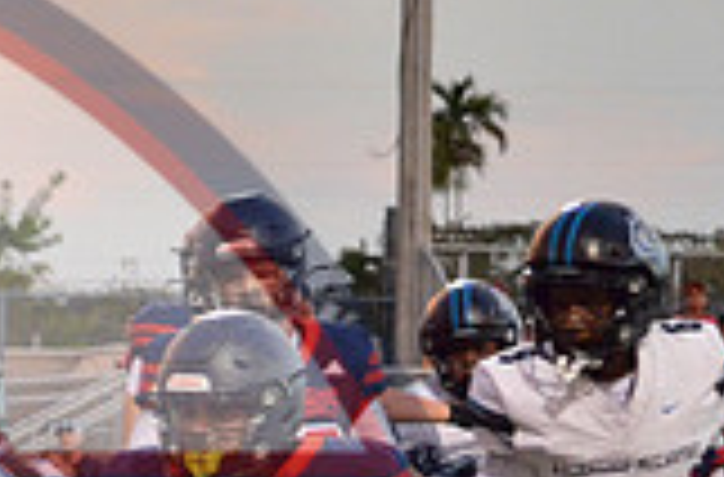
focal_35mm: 379
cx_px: -504
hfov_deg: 5.4
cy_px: 702
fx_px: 7593
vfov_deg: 3.6
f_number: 4.5
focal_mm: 70
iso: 3200
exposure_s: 1/500
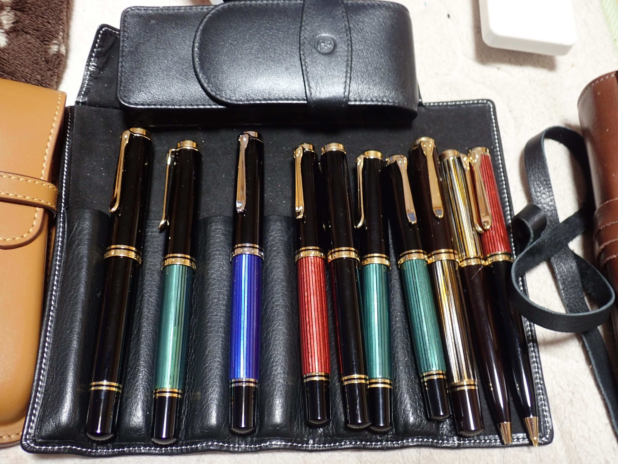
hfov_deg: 49.0
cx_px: 309
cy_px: 232
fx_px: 678
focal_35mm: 38
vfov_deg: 37.7
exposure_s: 1/5
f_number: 2.7
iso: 200
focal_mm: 6.86
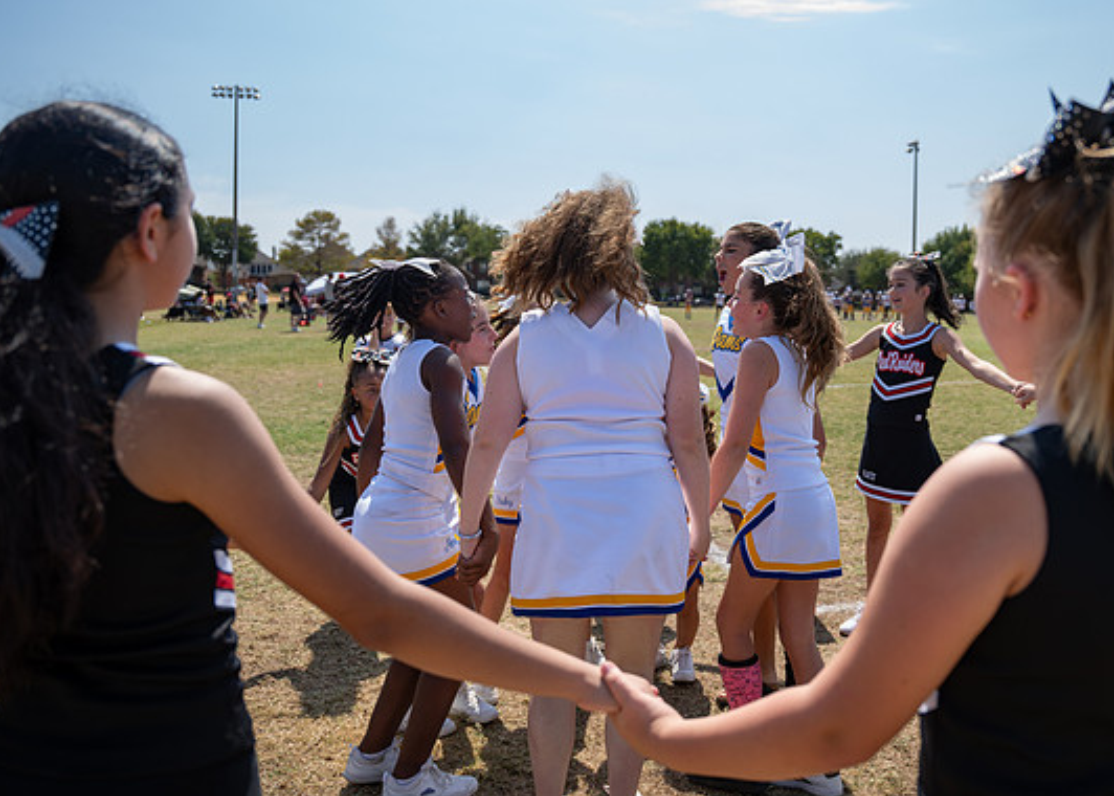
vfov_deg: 44.0
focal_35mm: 31
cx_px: 665
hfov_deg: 58.7
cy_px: 341
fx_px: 981
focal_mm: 24
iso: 80
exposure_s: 1/1600
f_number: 2.8
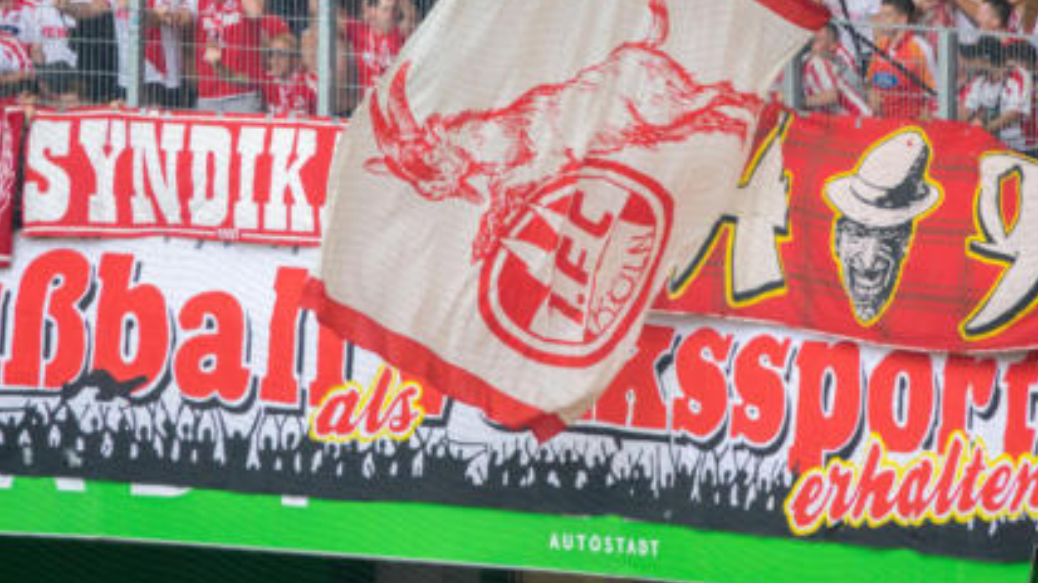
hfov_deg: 2.8
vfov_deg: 1.6
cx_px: 588
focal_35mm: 761
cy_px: 205
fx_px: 20939
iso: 800
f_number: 4
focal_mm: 220
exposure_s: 1/500
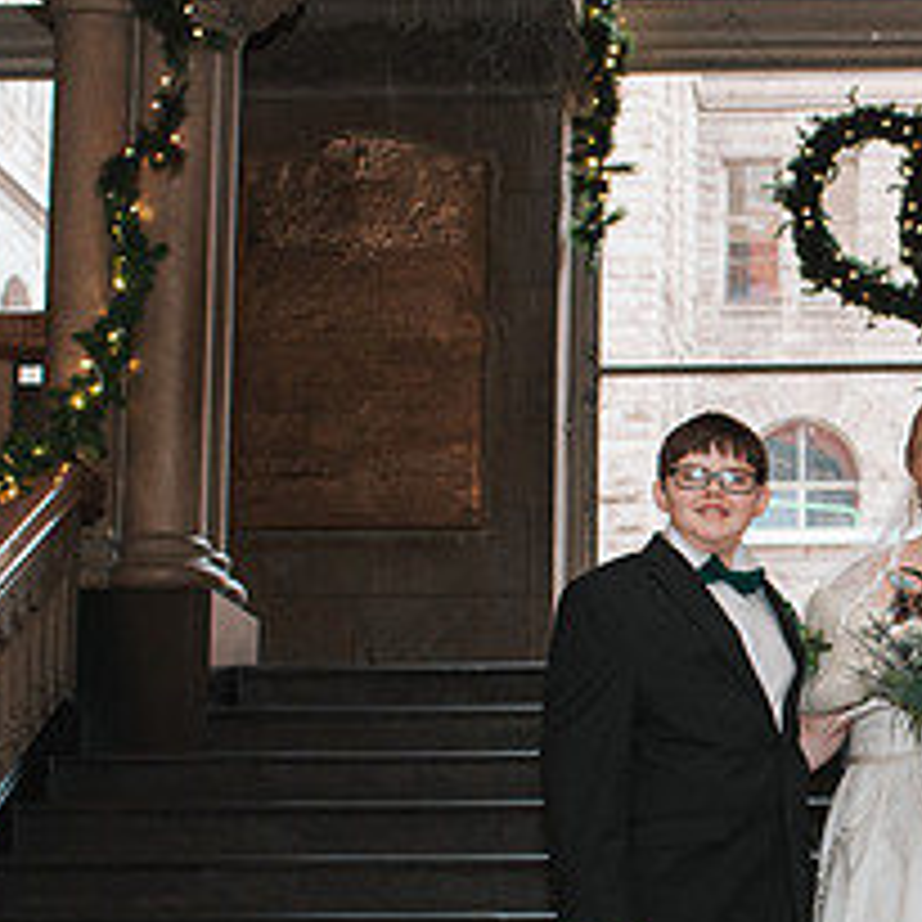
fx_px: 3586
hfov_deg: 14.3
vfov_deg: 14.6
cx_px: 1007
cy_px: 641
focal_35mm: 119
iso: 1000
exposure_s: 1/200
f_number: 3.5
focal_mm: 35
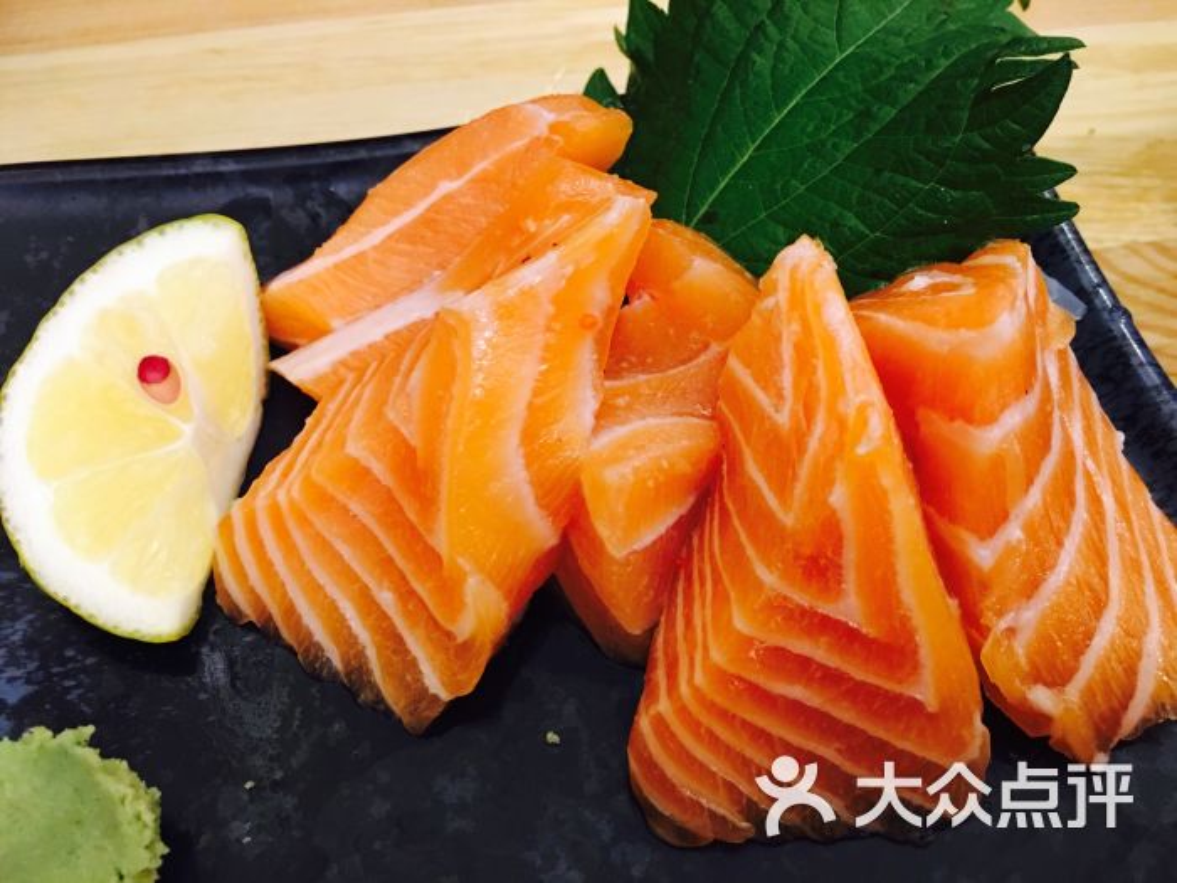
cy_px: 442
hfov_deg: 61.7
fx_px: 986
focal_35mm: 29
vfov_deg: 48.2
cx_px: 588
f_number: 2.2
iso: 125
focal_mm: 4.15
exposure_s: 1/8
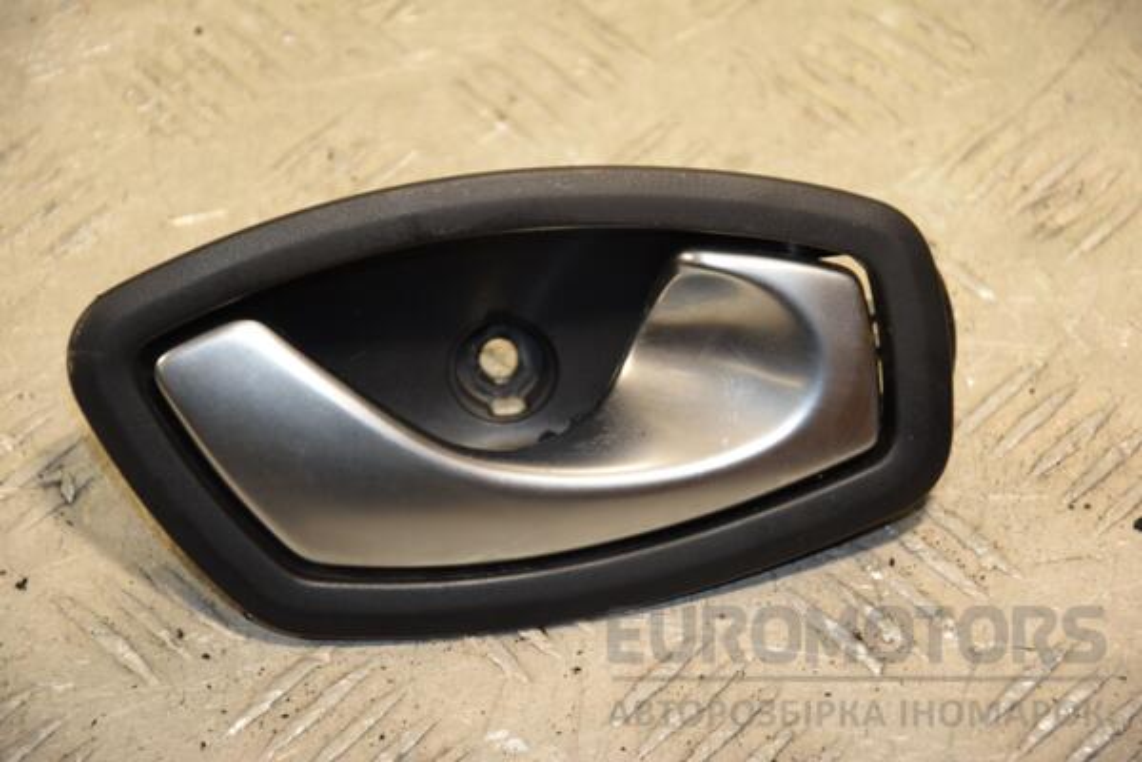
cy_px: 381
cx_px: 571
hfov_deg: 13.0
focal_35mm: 158
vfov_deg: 8.7
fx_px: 4996
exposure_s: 1/200
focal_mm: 105
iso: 800
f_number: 5.6
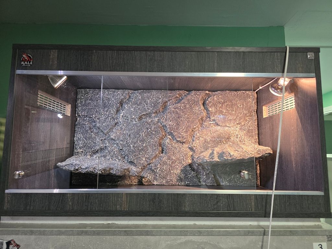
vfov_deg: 58.9
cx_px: 166
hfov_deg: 73.9
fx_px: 221
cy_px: 124
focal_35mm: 23
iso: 400
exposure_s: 1/100
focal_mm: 6.3
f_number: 1.7
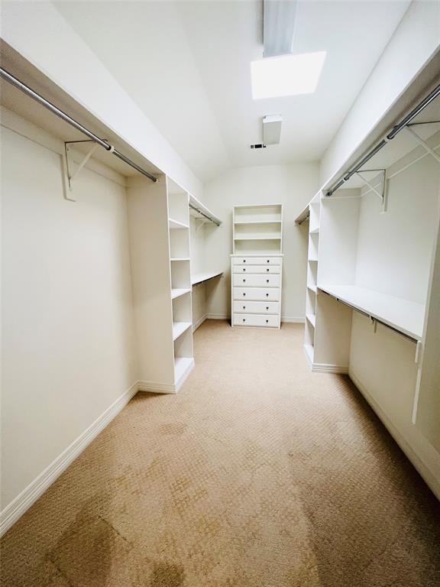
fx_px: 220
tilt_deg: -9.1
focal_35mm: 13
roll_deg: +0.8
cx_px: 220
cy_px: 294
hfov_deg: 89.9
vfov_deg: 106.2
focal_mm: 1.57
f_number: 1.8
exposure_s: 1/60
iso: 160
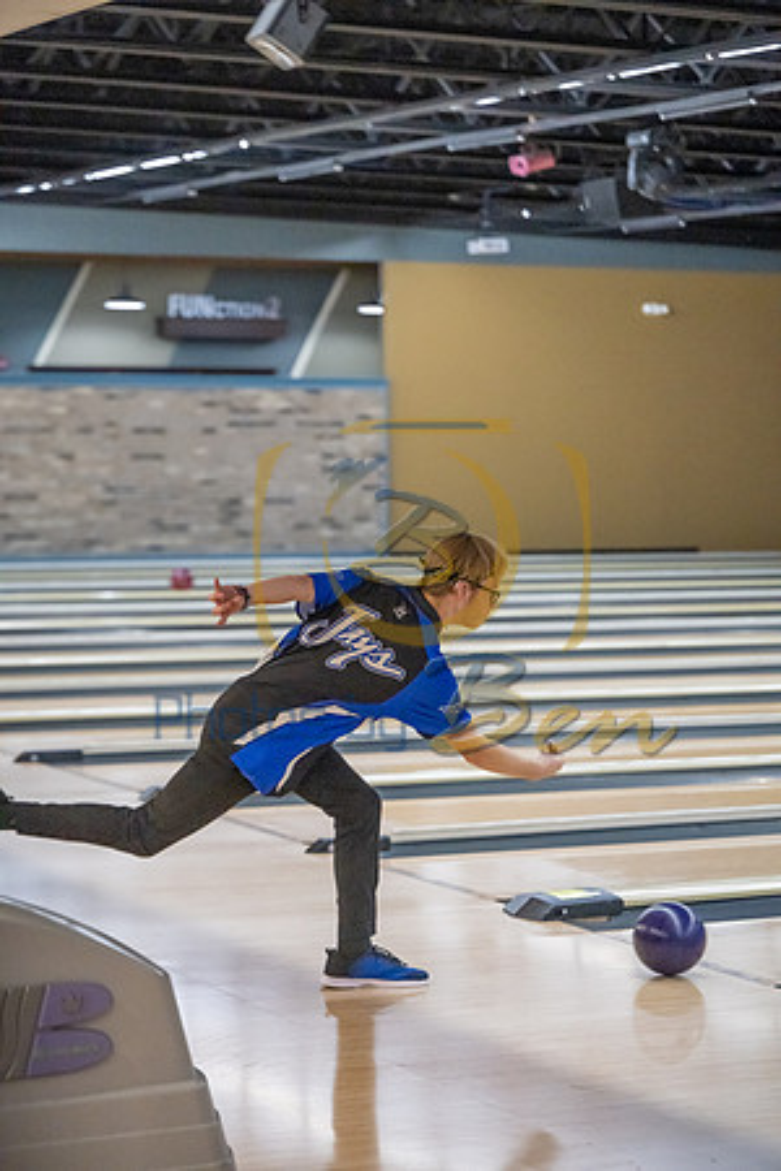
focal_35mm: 96
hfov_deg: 14.3
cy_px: 586
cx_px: 390
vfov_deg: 21.2
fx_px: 3124
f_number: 2.8
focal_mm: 96
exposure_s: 1/800
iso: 4000
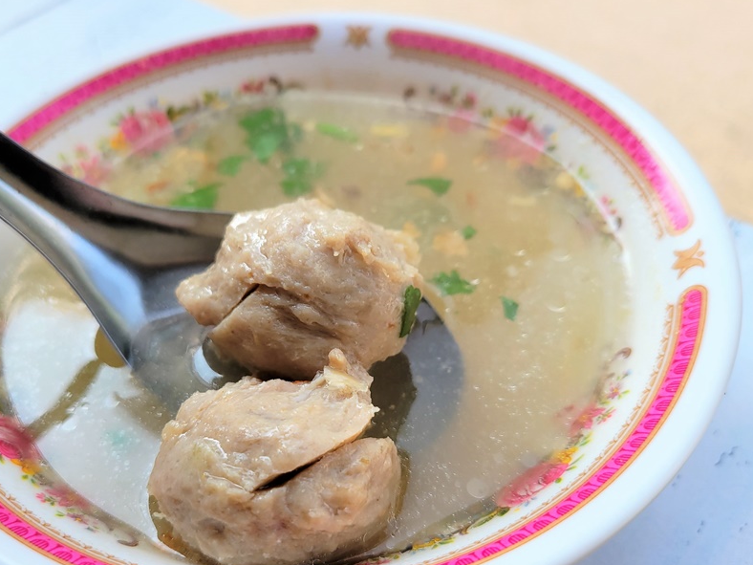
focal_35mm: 33
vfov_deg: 42.8
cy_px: 322
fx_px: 718
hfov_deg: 55.2
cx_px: 333
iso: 40
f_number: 1.8
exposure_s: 1/645
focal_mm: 5.4
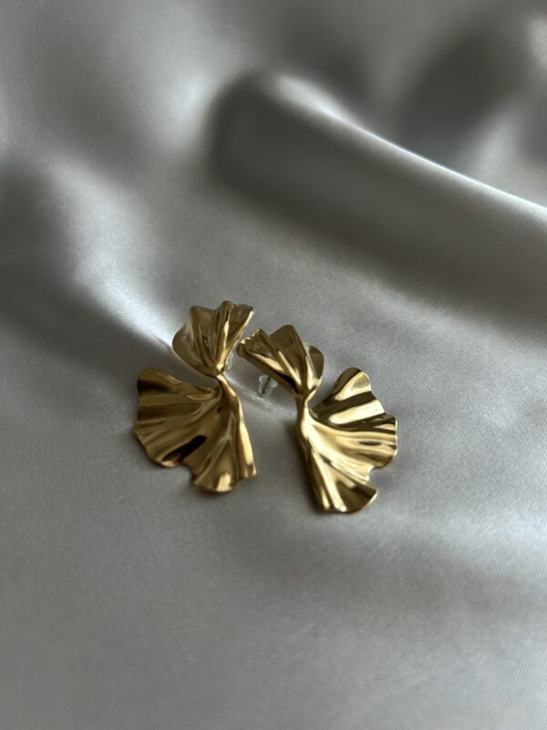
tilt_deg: -50.6
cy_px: 365
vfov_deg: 67.3
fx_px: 548
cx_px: 274
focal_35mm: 26
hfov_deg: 53.1
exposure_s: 1/318
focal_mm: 5.7
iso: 50
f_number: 1.5
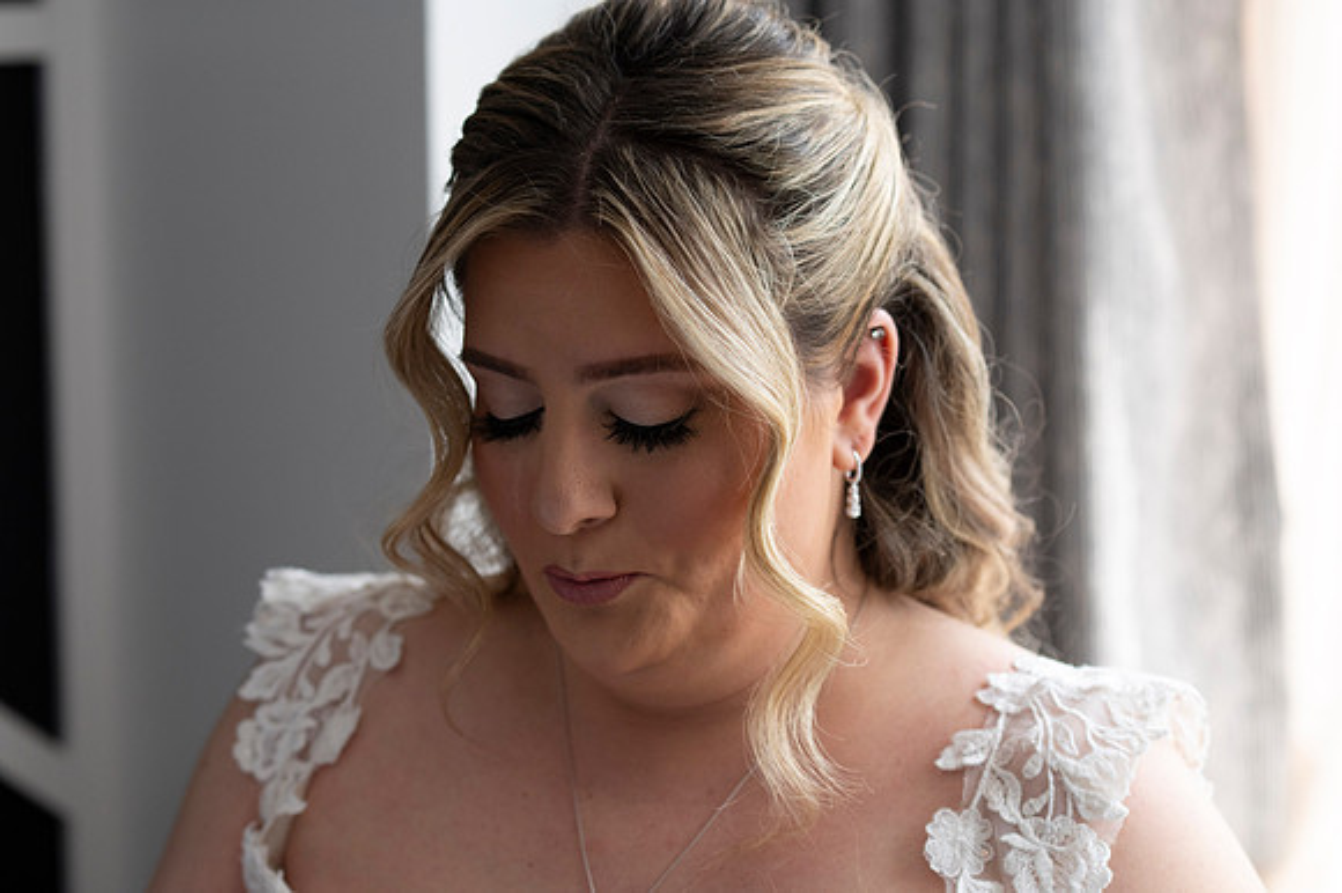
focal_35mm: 85
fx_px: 3167
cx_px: 671
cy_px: 446
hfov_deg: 23.9
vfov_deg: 16.1
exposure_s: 1/800
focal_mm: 85
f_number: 4
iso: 1600
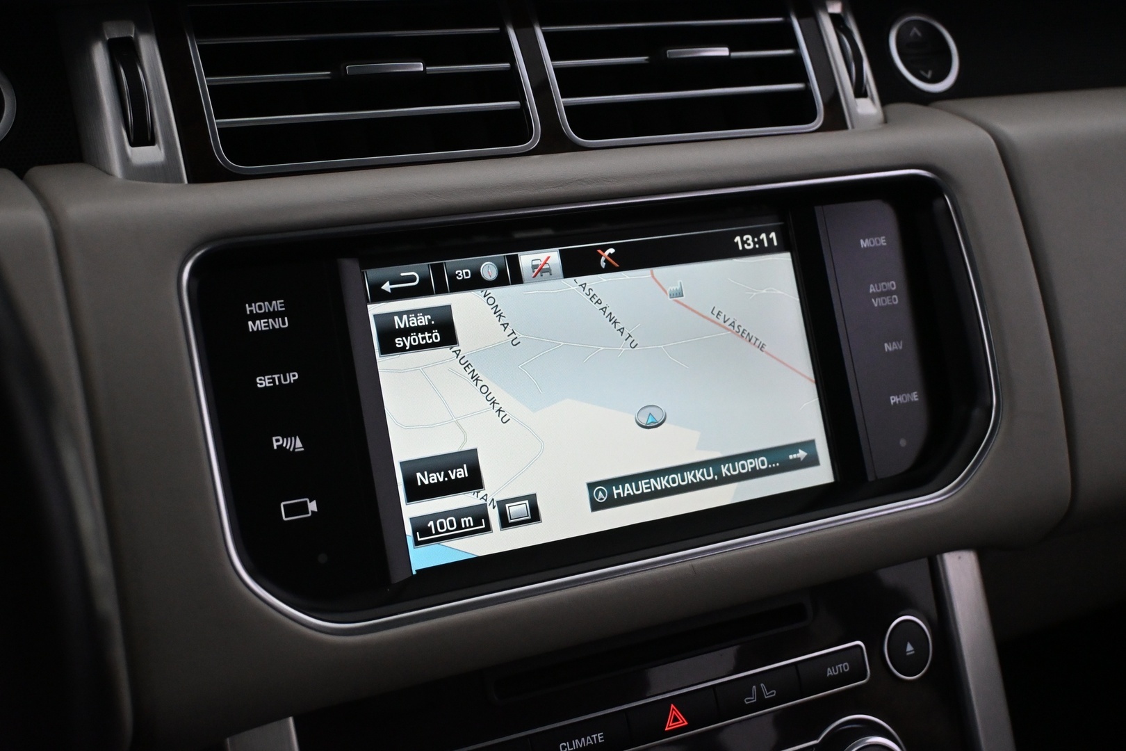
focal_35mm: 50
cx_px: 563
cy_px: 376
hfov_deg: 40.0
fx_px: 1548
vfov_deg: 27.3
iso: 3200
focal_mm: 33
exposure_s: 1/125
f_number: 5
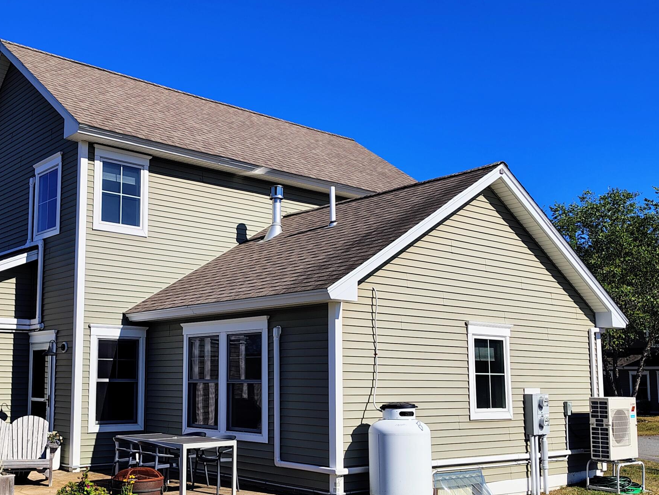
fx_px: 781
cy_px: 288
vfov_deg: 35.1
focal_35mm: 41
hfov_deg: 44.9
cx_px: 206
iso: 100
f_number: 1.8
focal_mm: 5.56
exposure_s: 1/2247
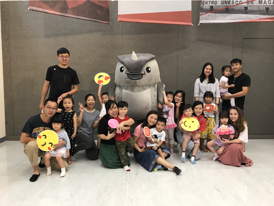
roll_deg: -0.1
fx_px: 222
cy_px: 103
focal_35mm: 28
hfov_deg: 63.4
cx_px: 137
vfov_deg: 49.7
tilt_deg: -2.9
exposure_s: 1/20
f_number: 1.8
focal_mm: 3.99
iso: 40
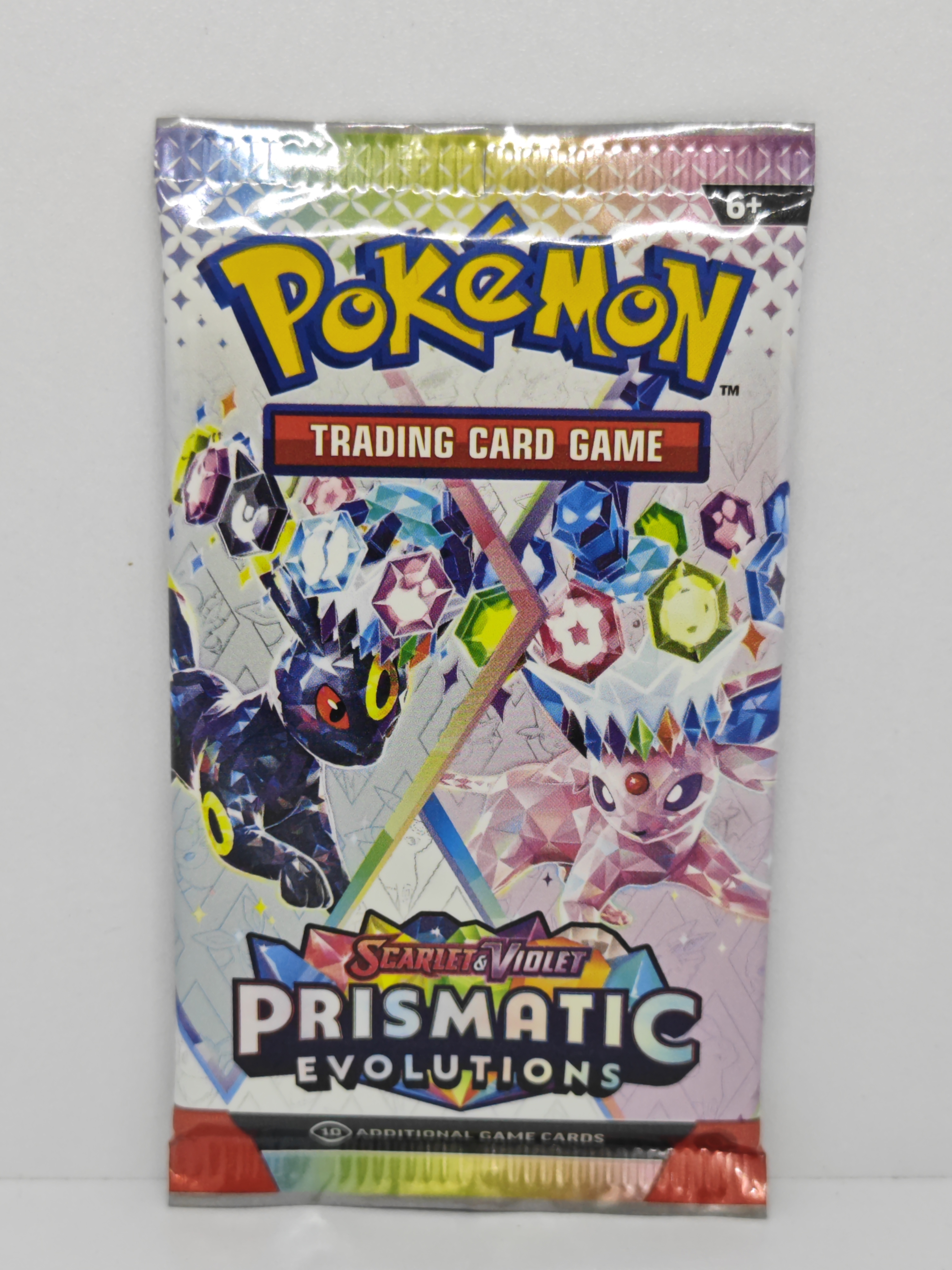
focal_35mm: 62
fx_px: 2273
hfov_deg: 23.7
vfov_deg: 31.2
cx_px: 476
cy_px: 635
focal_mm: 7.79
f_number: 1.9
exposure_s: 1/100
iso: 64
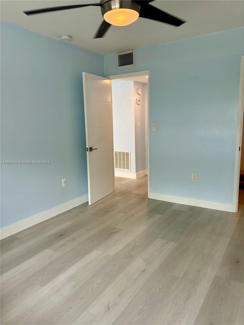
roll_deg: +1.0
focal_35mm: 26
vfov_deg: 67.3
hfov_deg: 53.1
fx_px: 244
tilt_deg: -5.2
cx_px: 122
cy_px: 162
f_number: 1.6
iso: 125
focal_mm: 5.96
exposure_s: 1/120
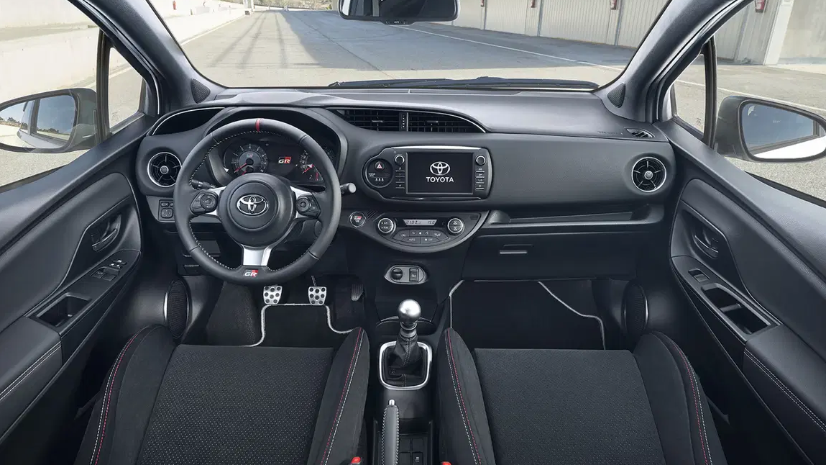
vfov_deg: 49.4
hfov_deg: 78.7
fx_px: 504
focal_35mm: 23
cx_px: 408
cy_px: 213
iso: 200
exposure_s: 1/25
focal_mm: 21
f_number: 8
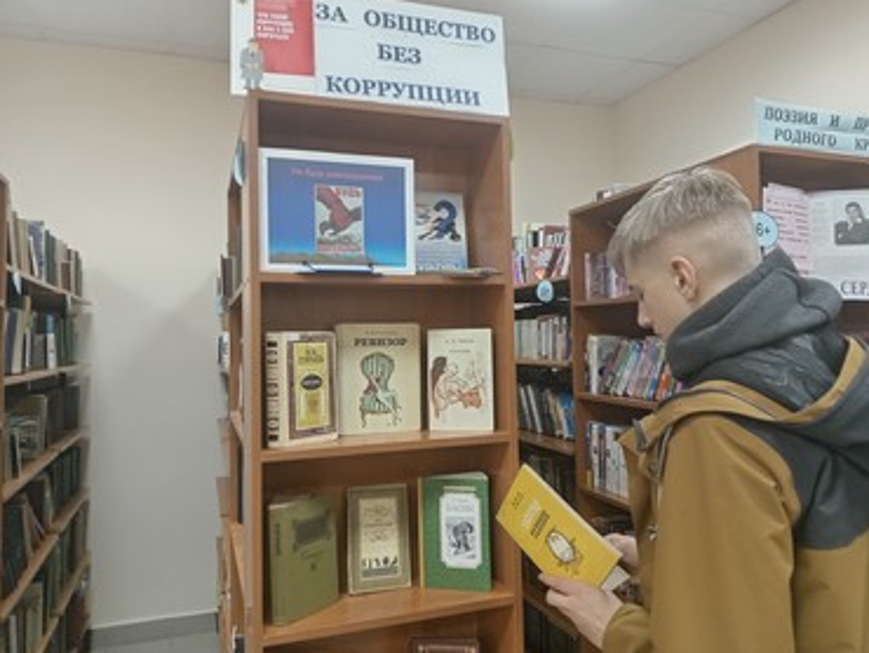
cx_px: 458
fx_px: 678
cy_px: 310
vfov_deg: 51.4
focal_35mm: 27
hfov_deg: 65.2
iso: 399
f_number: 1.8
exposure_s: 1/25
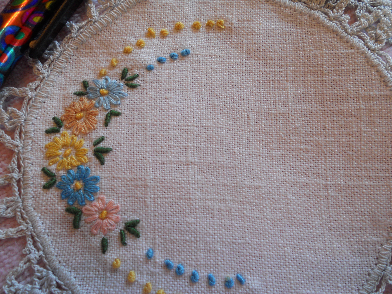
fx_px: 362
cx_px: 196
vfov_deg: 44.2
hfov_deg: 56.8
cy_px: 147
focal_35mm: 32
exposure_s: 1/30
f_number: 3.5
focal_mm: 5.8
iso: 125
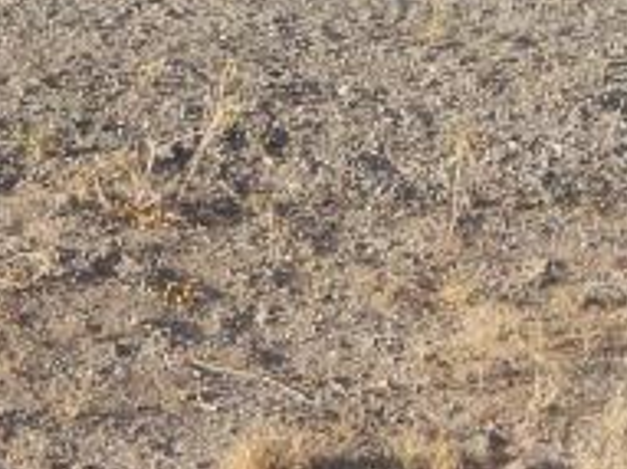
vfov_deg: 7.3
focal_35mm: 193
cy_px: -518
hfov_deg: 10.3
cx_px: 286
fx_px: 3494
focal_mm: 6.5
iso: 125
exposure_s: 1/800
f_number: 4
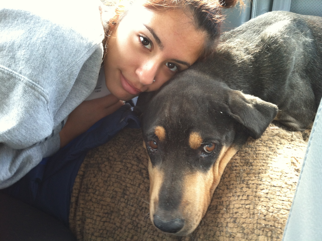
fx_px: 325
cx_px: 161
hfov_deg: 52.7
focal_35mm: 35
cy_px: 120
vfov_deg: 40.6
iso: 100
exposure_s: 1/15
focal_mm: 3.85
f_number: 2.8
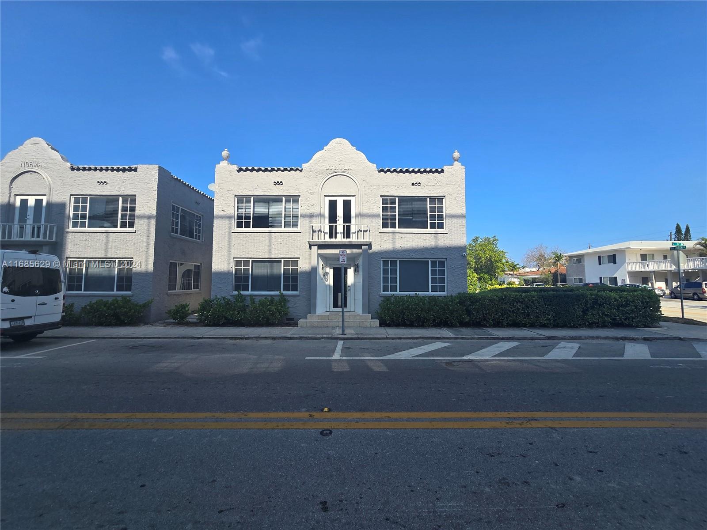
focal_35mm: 13
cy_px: 265
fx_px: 266
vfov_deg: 89.9
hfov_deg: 106.2
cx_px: 354
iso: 64
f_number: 2.2
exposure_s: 1/2000
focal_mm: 2.2
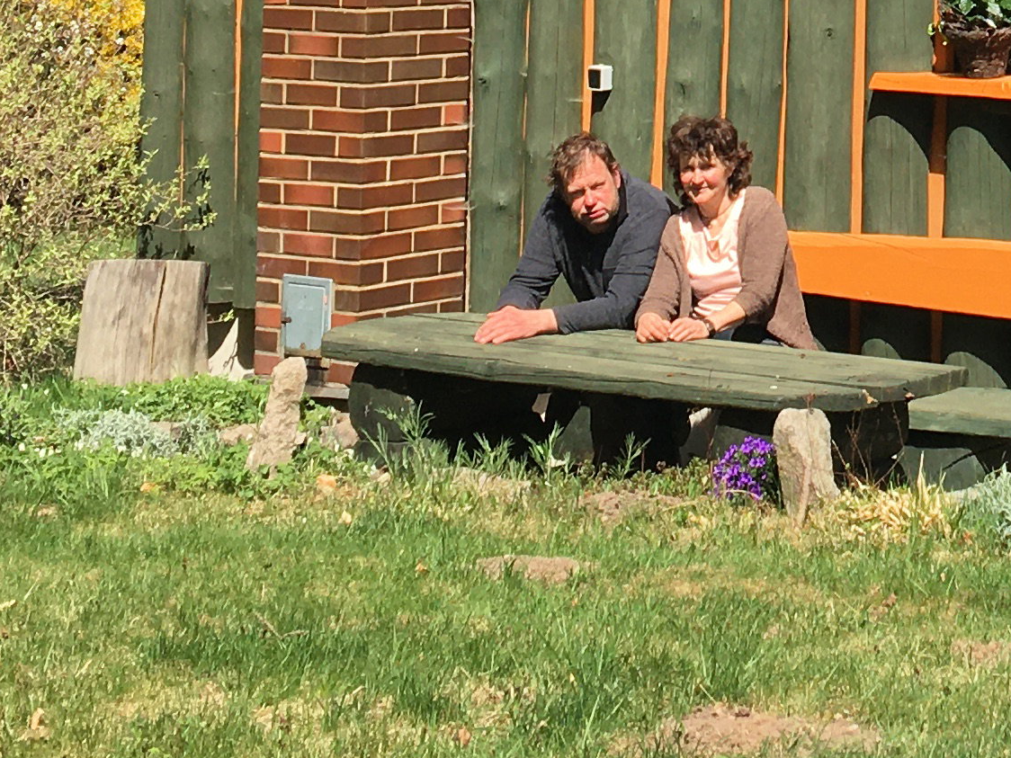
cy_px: -241
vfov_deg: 13.7
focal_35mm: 104
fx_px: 3037
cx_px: 1119
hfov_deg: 18.2
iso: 25
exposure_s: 1/1131
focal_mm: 4.15
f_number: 2.2
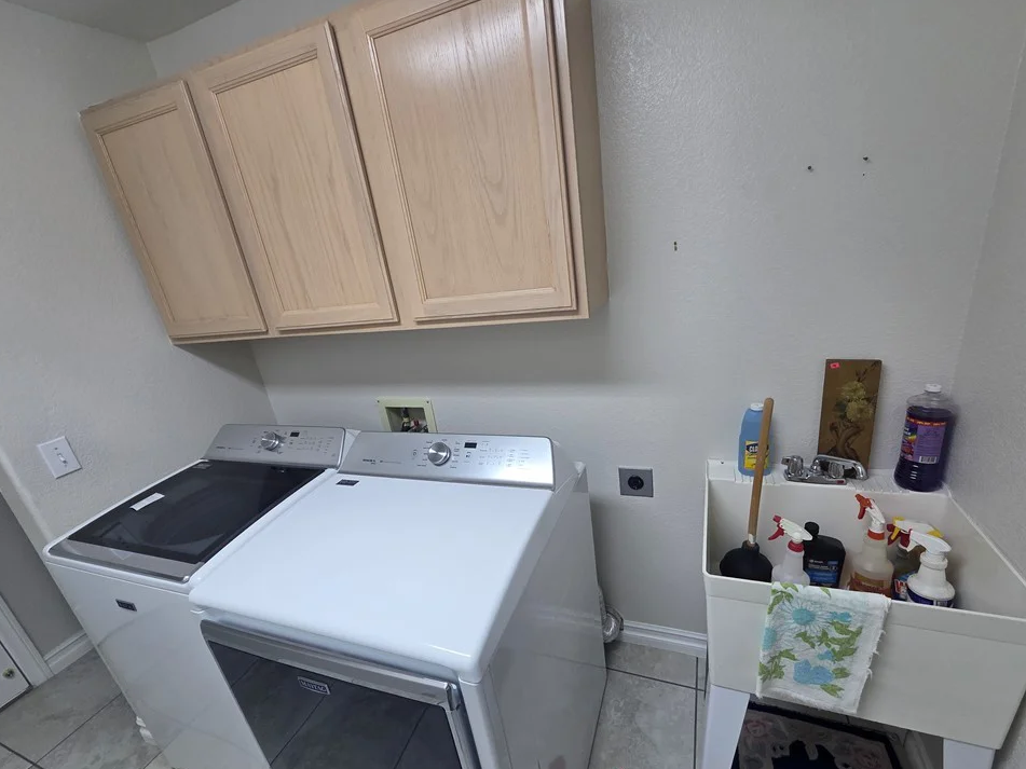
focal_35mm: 14
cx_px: 525
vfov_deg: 85.6
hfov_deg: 102.1
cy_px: 404
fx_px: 415
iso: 160
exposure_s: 1/120
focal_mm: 2.2
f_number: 2.2
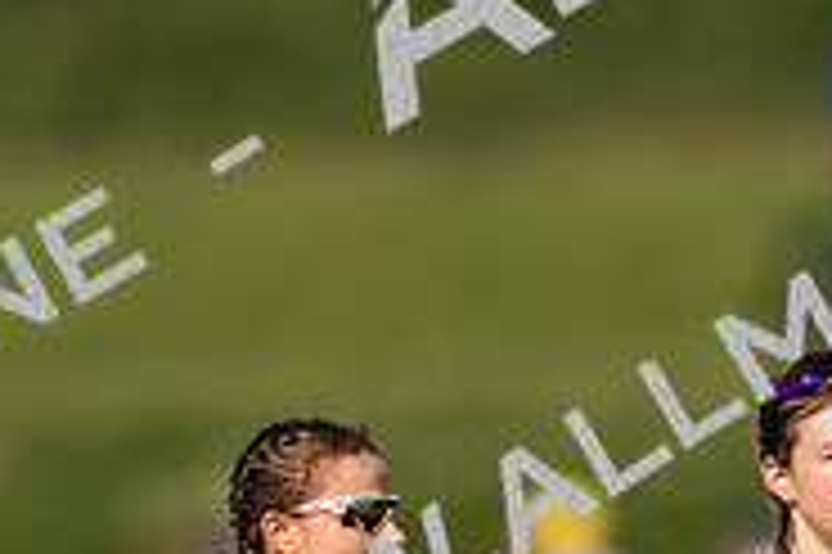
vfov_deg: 0.5
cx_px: 616
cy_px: 790
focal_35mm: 2824
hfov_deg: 0.7
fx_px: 65206
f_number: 4
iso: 200
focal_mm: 600
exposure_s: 1/2500
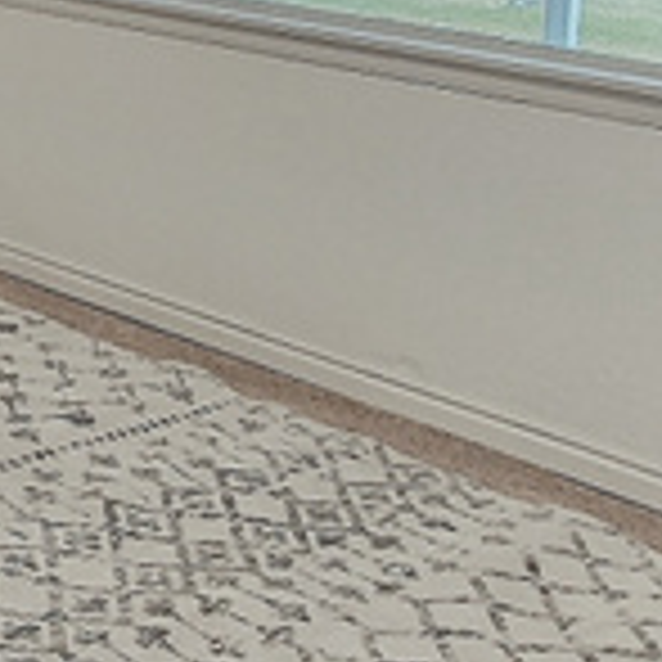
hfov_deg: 24.0
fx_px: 1082
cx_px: -410
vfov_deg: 28.9
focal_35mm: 50
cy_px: -153
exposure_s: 1/2
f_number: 2.2
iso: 800
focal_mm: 2.2
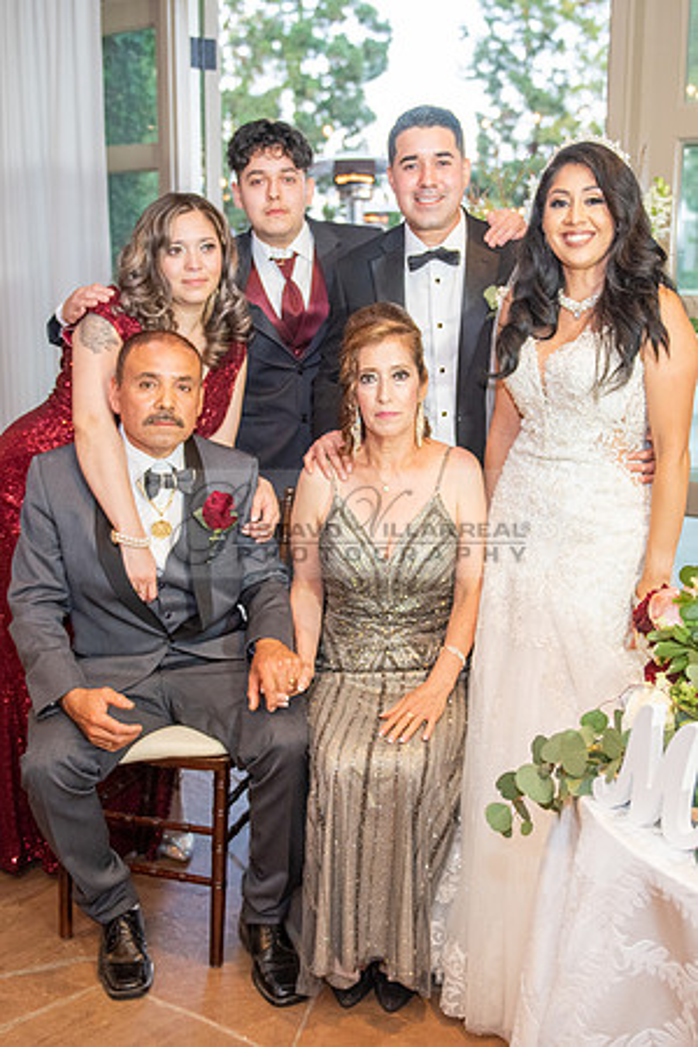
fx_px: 1264
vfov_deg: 45.0
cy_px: 524
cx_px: 393
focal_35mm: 43
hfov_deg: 30.8
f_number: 2.8
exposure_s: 1/125
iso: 1250
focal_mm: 29
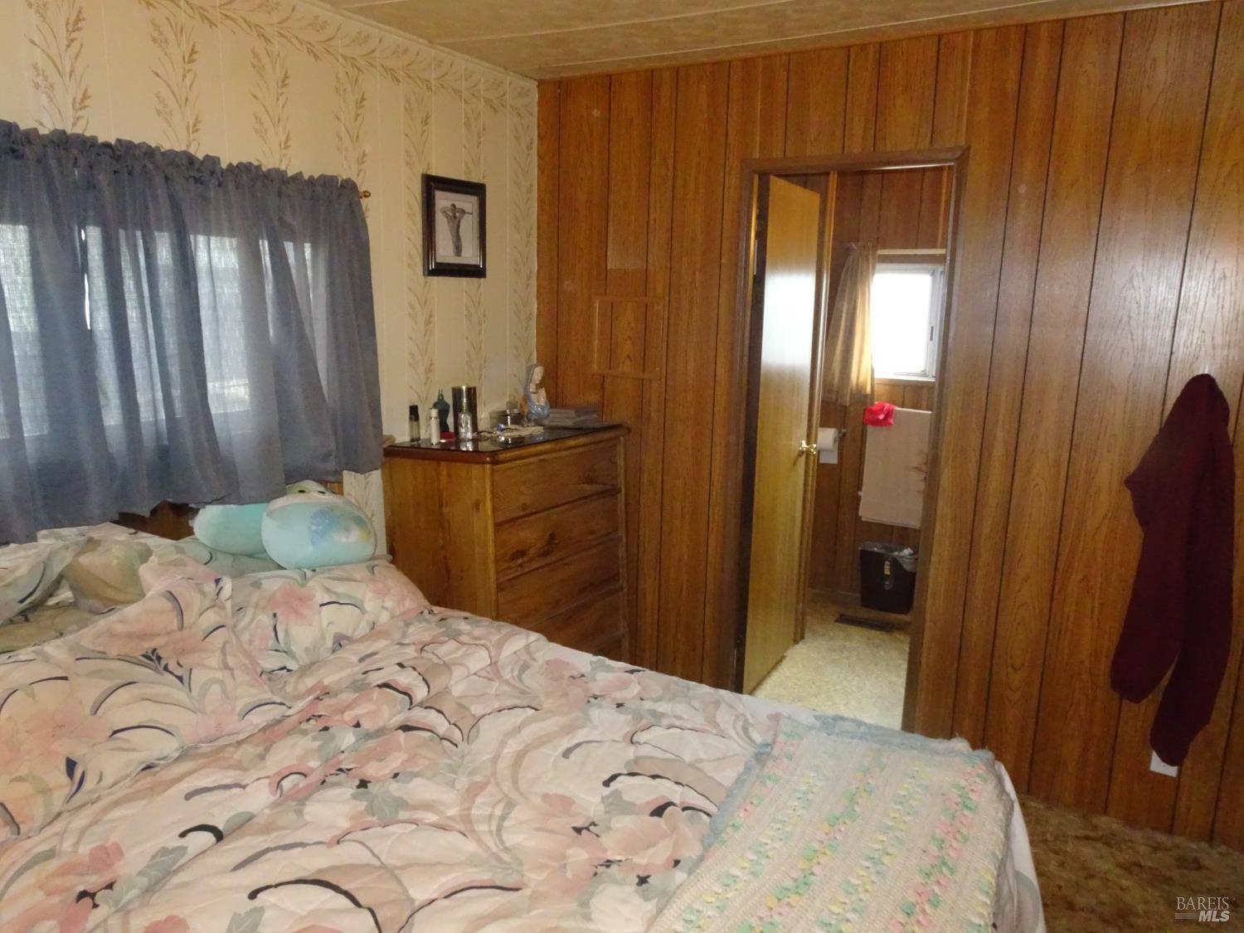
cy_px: 466
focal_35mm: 24
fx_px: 862
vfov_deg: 56.8
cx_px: 622
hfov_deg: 71.6
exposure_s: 1/30
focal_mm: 4.1
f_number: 3.5
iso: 1250
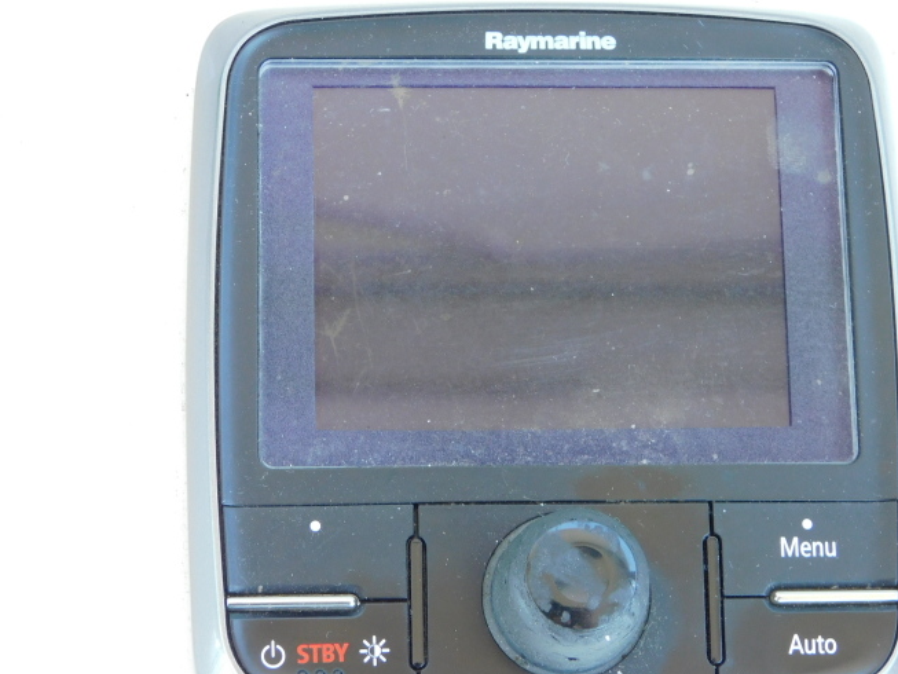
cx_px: 492
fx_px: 2543
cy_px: 355
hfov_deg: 20.0
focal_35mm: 98
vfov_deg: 15.1
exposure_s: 1/30
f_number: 4.4
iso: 200
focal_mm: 14.2
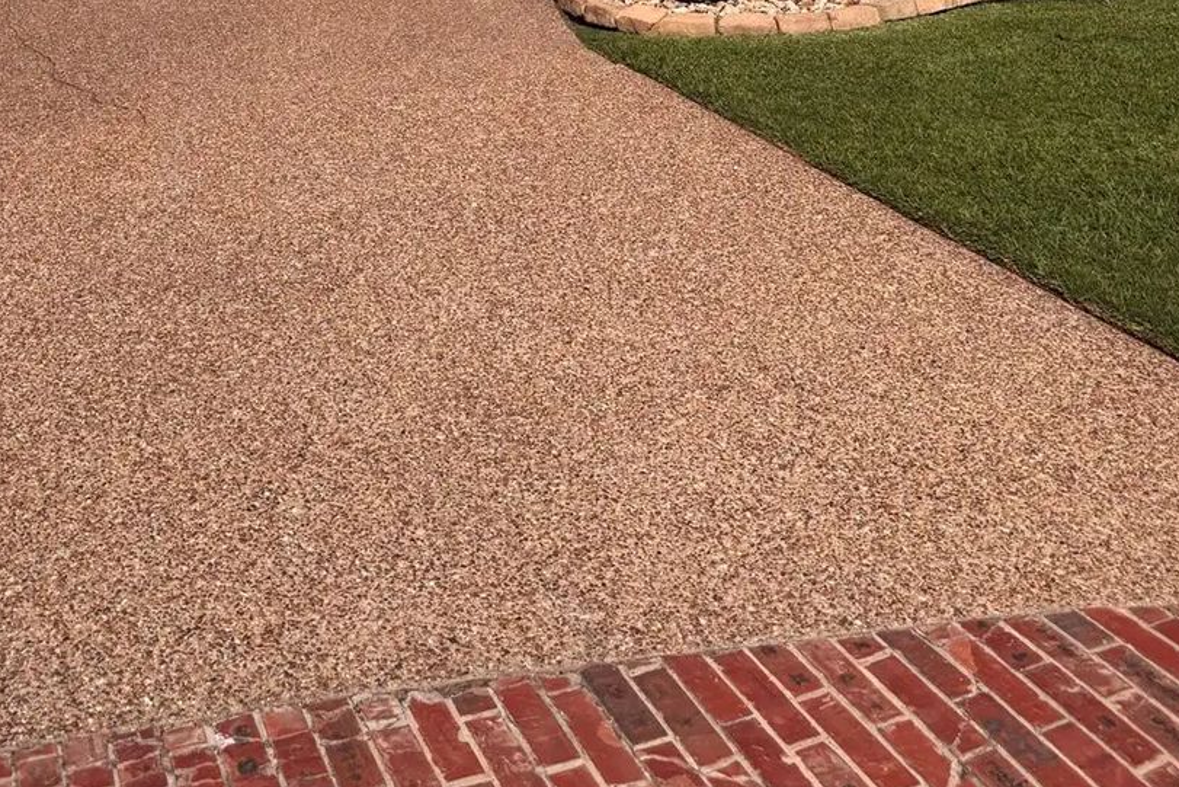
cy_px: -149
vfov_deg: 28.0
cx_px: 475
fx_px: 1376
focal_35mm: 42
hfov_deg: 46.2
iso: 80
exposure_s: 1/3247
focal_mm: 6.76
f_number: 1.78
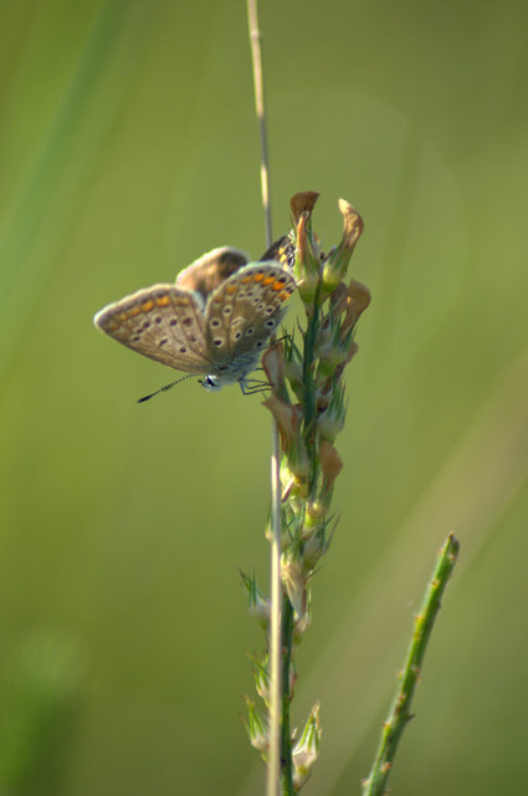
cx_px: 264
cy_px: 398
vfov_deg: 6.0
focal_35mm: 345
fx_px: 7610
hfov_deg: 4.0
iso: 400
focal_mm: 230
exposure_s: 1/1000
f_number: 5
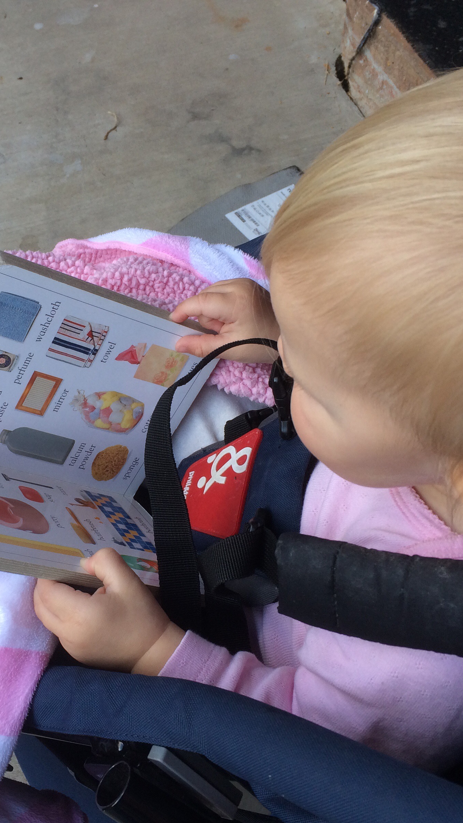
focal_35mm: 43
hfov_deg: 27.4
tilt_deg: -53.1
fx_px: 938
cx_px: 130
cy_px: 419
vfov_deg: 47.4
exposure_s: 1/125
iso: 32
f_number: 2.2
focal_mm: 4.15
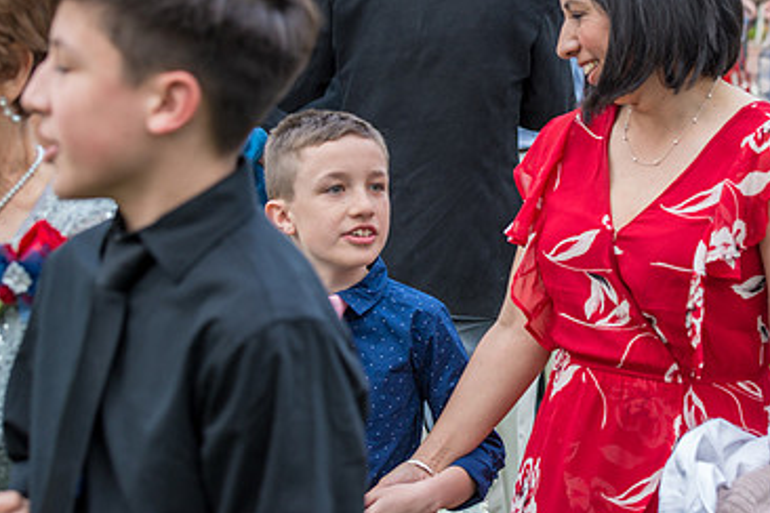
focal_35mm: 111
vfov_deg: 12.3
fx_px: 2374
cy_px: 131
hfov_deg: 18.4
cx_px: 518
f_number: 5
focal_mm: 70
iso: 400
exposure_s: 1/200
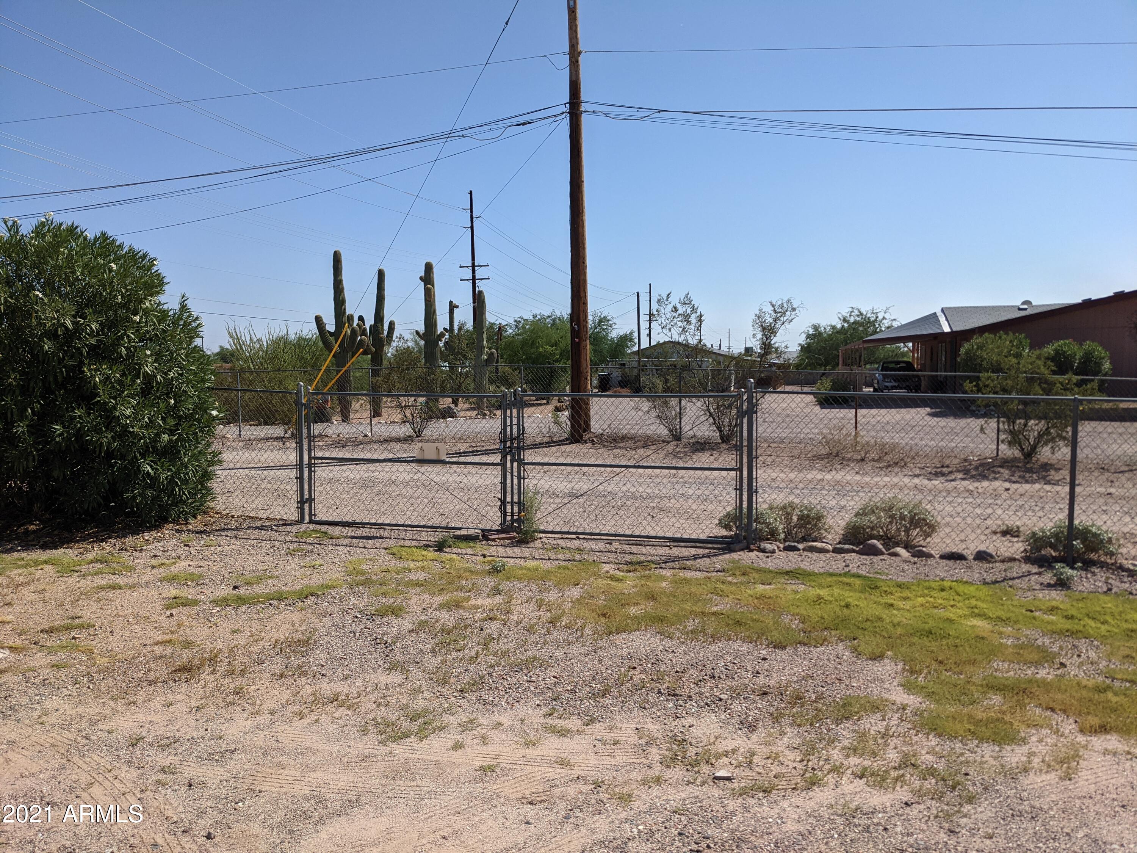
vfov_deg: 51.4
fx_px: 887
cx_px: 568
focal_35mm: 27
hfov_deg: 65.3
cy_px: 426
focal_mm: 4.38
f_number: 1.73
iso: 64
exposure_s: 1/4695
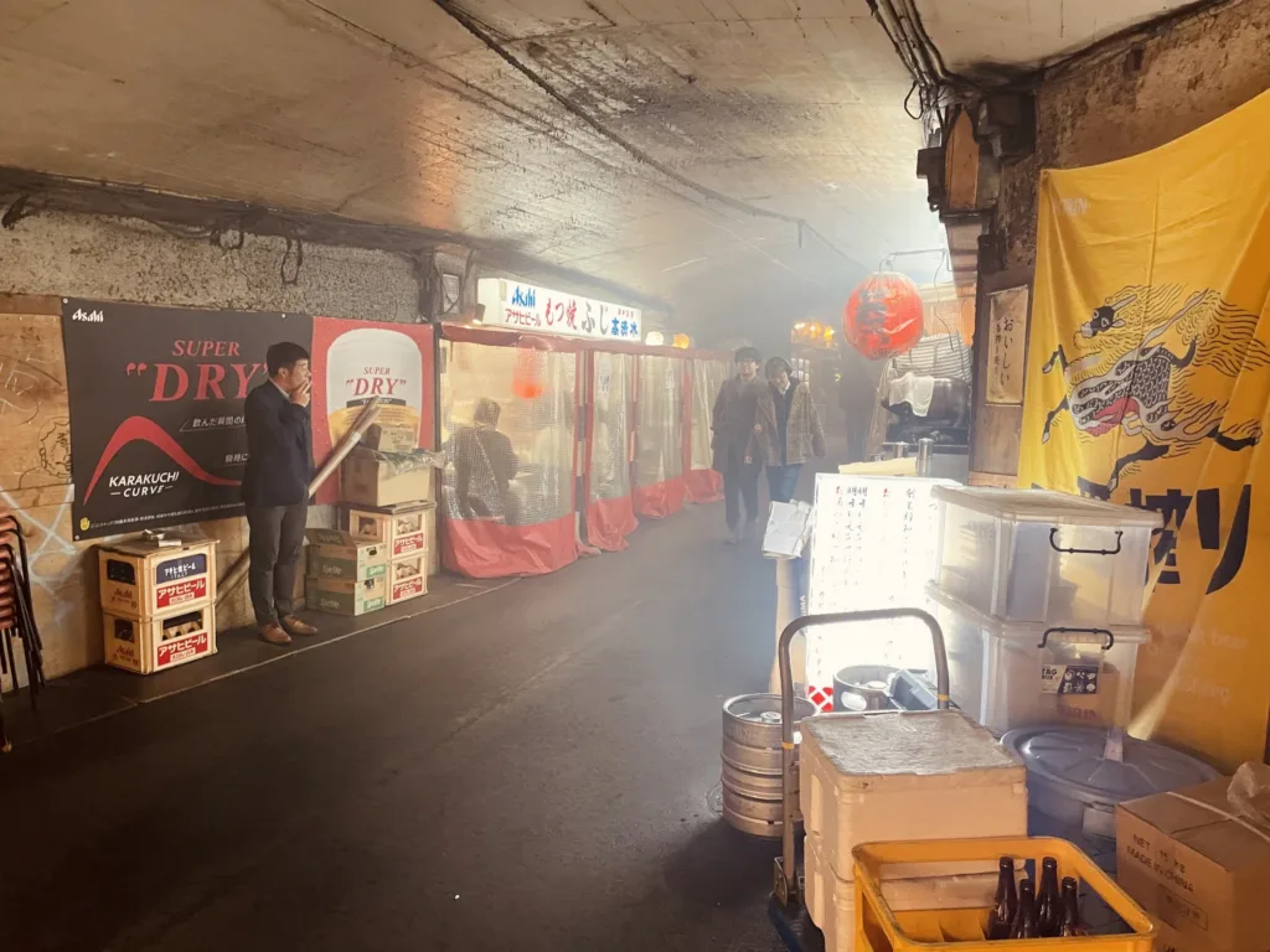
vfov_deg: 53.1
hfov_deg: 67.3
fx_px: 954
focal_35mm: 26
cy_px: 476
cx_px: 635
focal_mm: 4.2
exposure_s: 1/50
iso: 320
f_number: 1.6
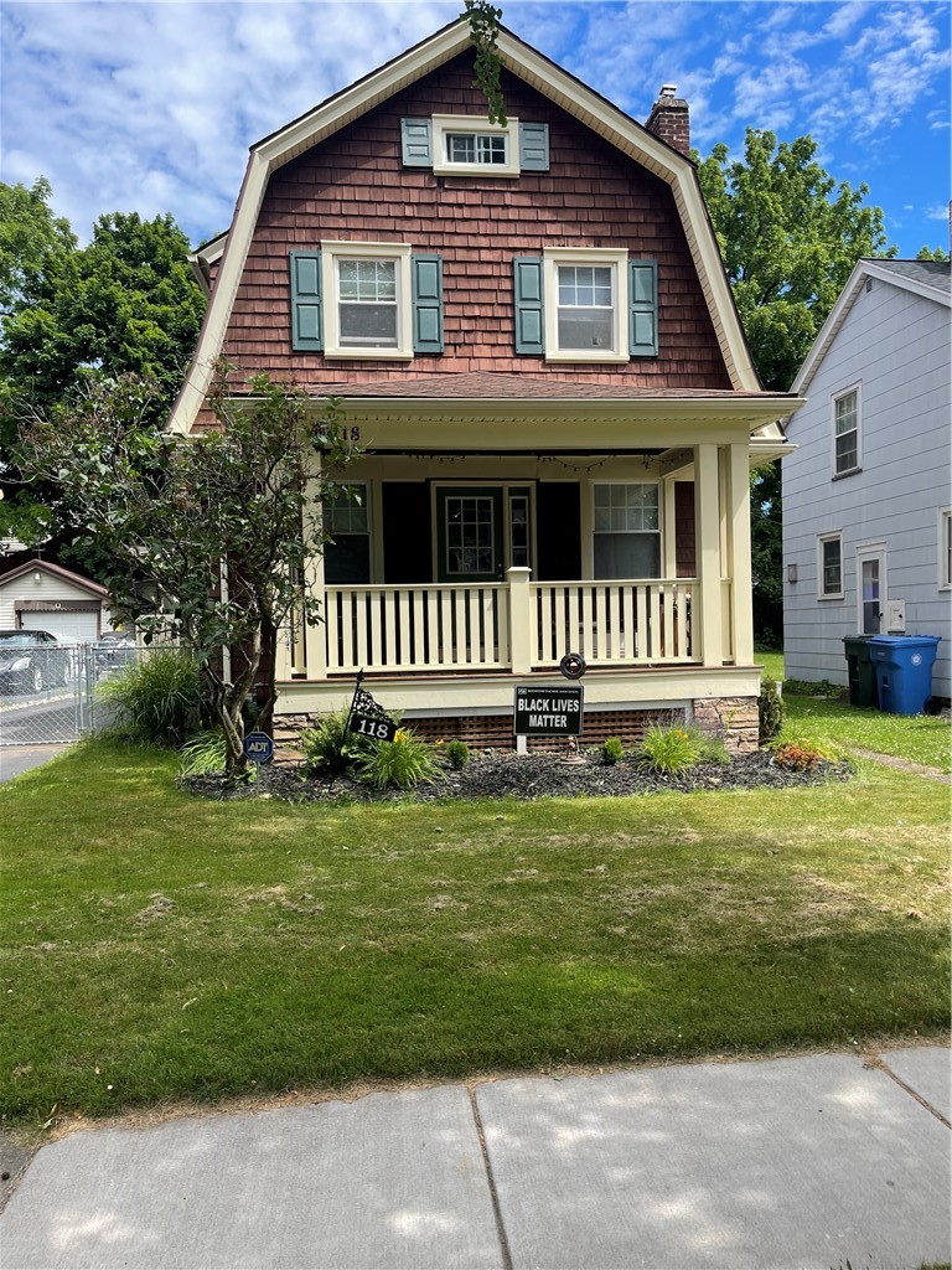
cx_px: 476
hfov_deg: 53.1
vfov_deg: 67.3
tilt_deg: -0.4
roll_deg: +1.3
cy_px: 635
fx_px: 953
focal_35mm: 26
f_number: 1.6
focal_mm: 5.1
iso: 32
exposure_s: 1/1618
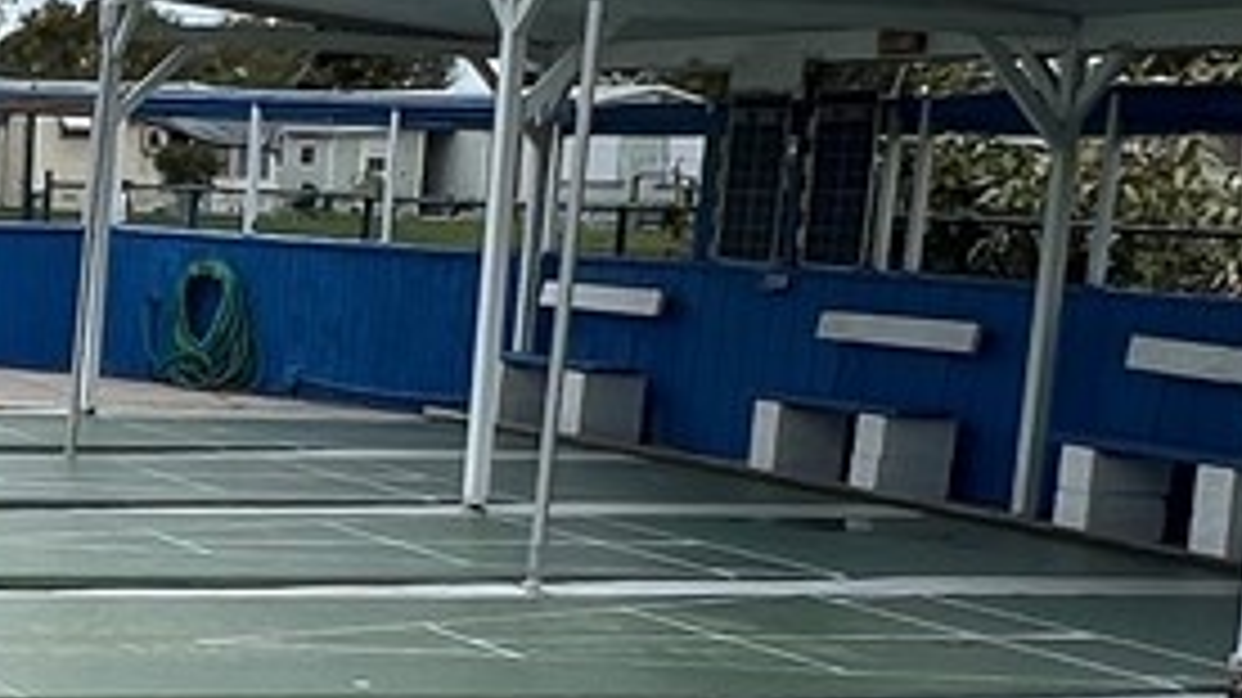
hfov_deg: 22.8
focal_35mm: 82
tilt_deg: -9.7
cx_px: -423
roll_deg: -1.8
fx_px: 2699
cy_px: 603
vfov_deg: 14.6
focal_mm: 1.57
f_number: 1.8
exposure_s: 1/1815
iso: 32
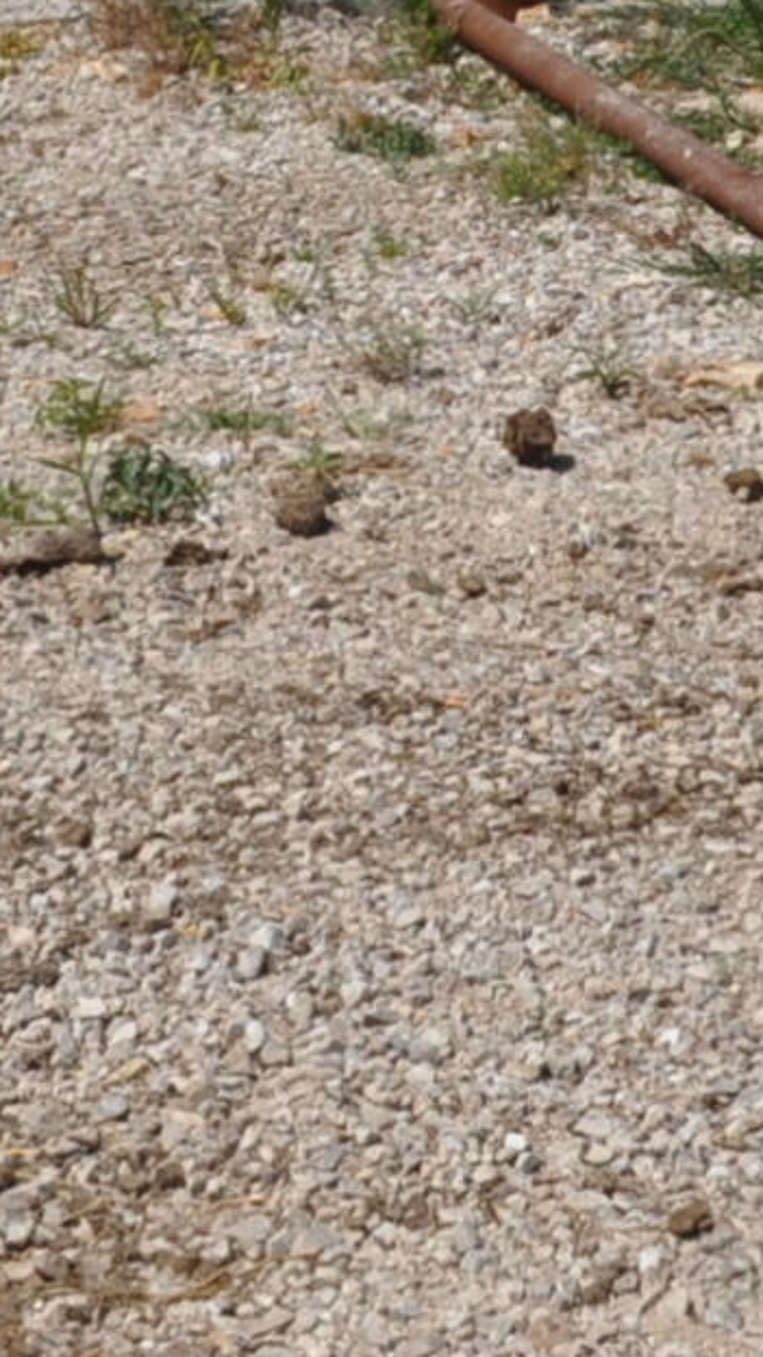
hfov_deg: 8.0
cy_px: -522
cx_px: 524
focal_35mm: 151
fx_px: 5431
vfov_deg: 13.6
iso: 200
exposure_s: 1/500
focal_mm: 20
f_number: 11
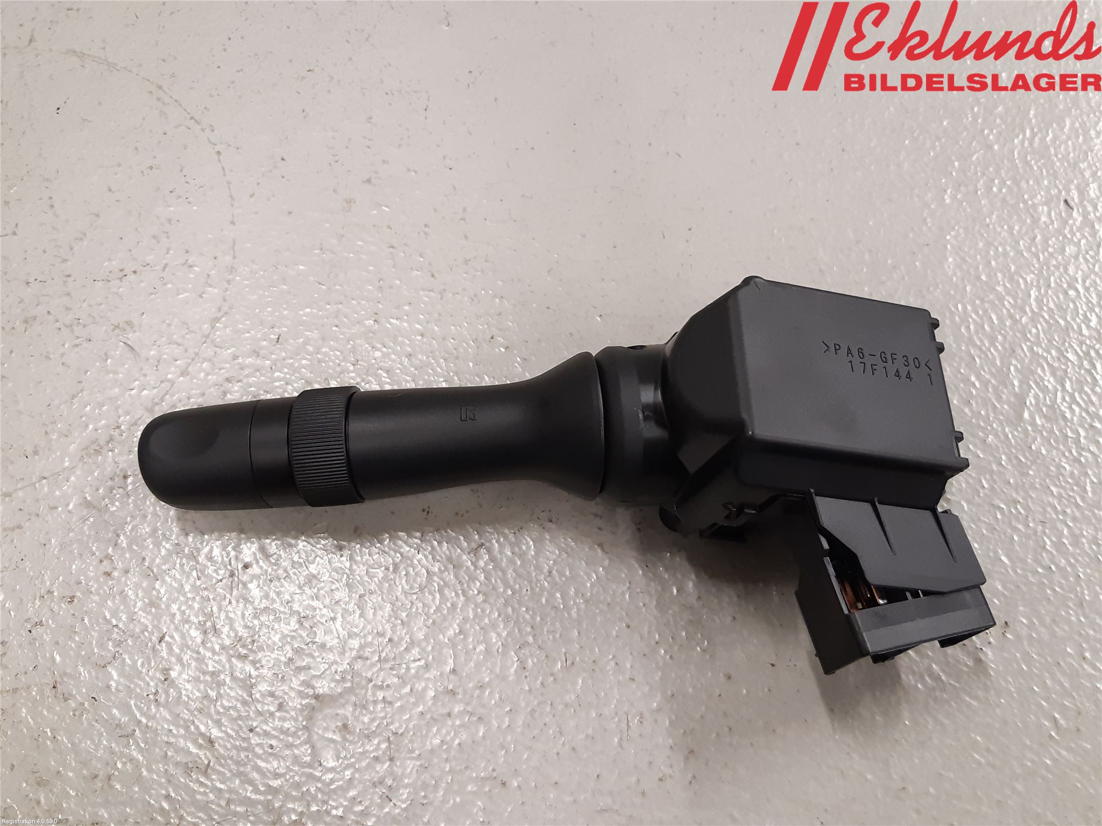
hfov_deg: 67.3
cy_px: 413
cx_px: 551
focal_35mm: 26
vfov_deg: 53.1
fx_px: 828
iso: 200
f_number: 1.7
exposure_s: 1/50
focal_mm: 3.93
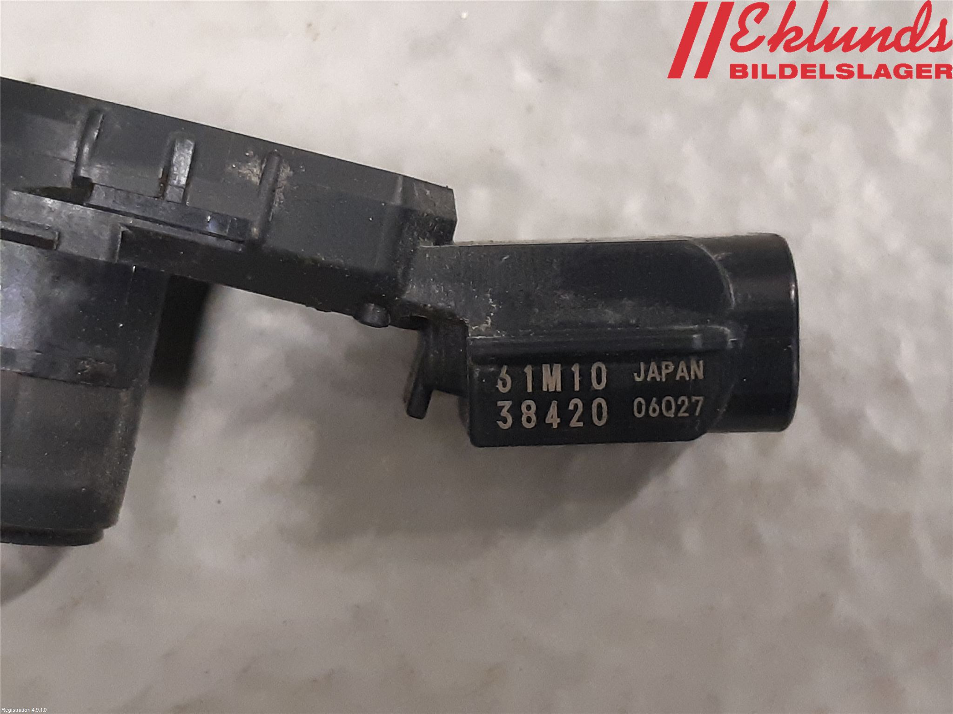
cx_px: 476
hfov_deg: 67.3
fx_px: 716
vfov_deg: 53.1
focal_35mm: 26
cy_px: 357
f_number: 1.7
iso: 320
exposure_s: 1/50
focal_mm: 3.93
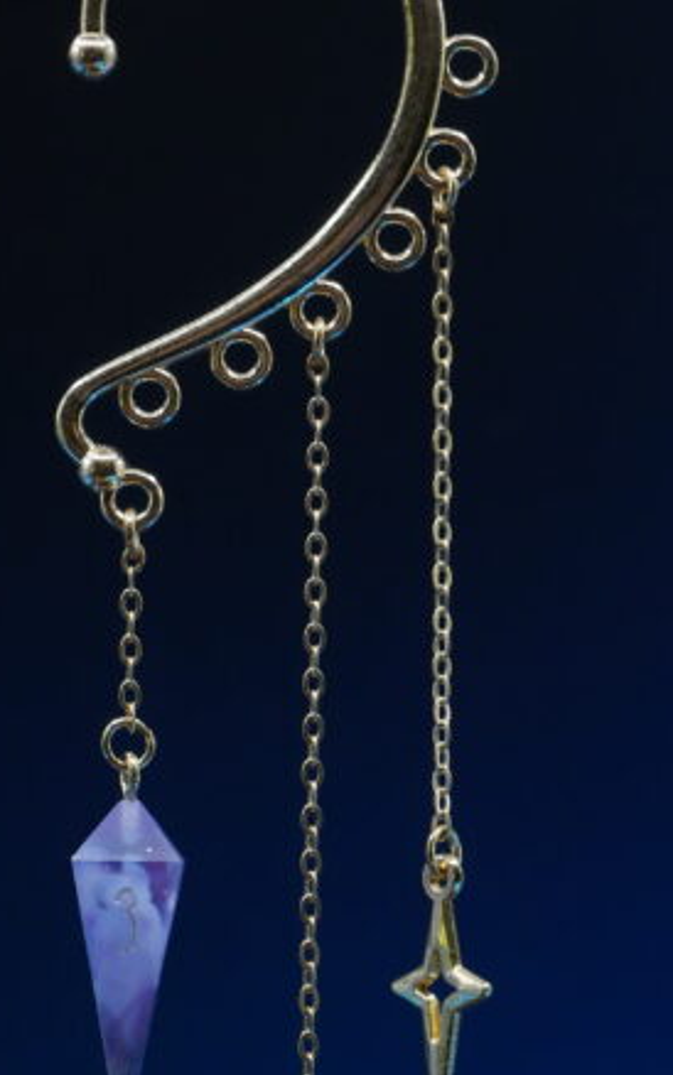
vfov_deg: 17.9
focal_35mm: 116
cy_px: 782
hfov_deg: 11.3
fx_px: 3402
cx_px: 273
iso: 800
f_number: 6.3
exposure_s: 1/60
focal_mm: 30
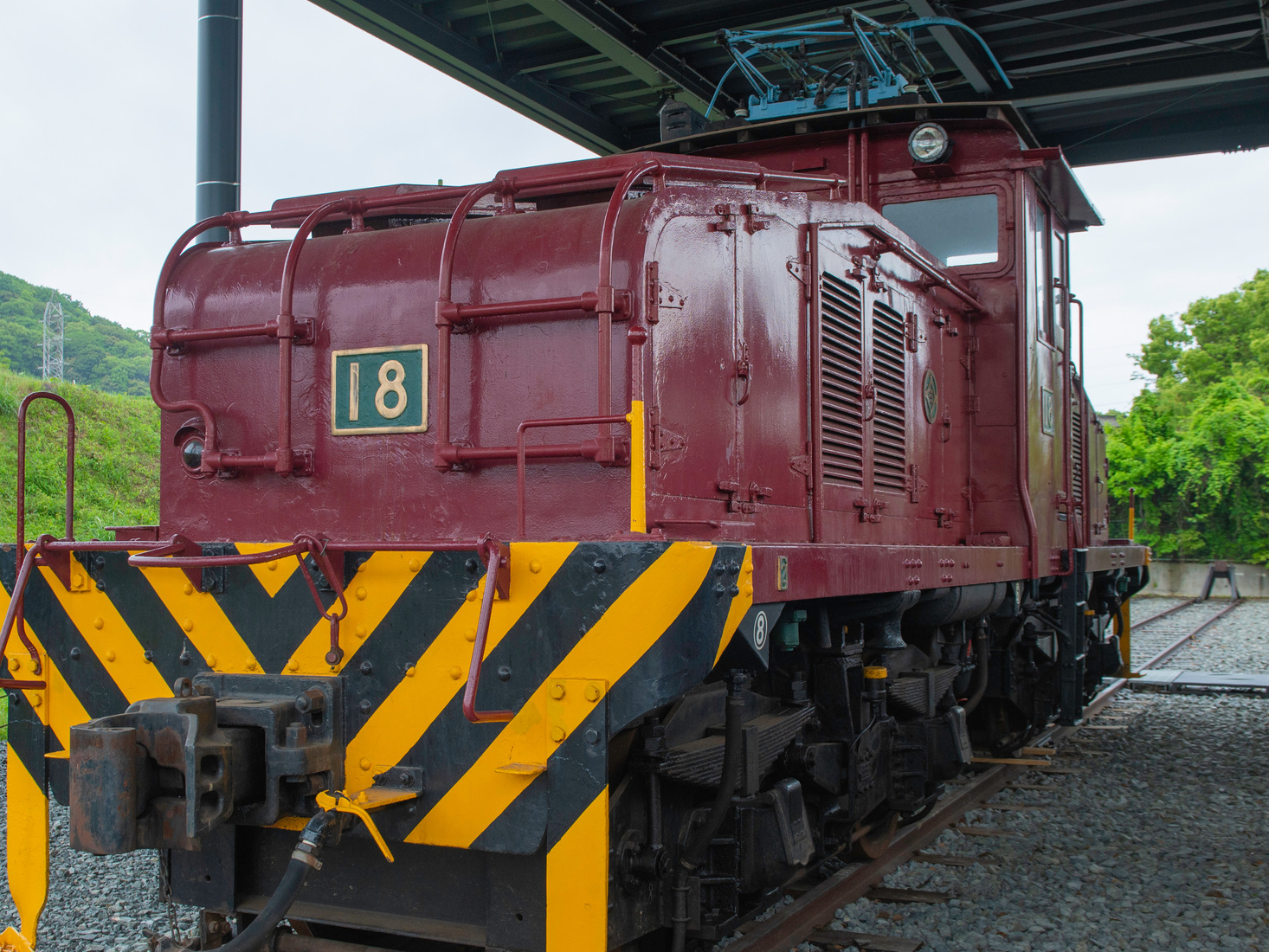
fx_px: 1393
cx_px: 583
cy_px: 539
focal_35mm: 38
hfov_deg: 48.9
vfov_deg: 37.7
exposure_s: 1/100
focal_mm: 29
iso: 320
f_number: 6.3
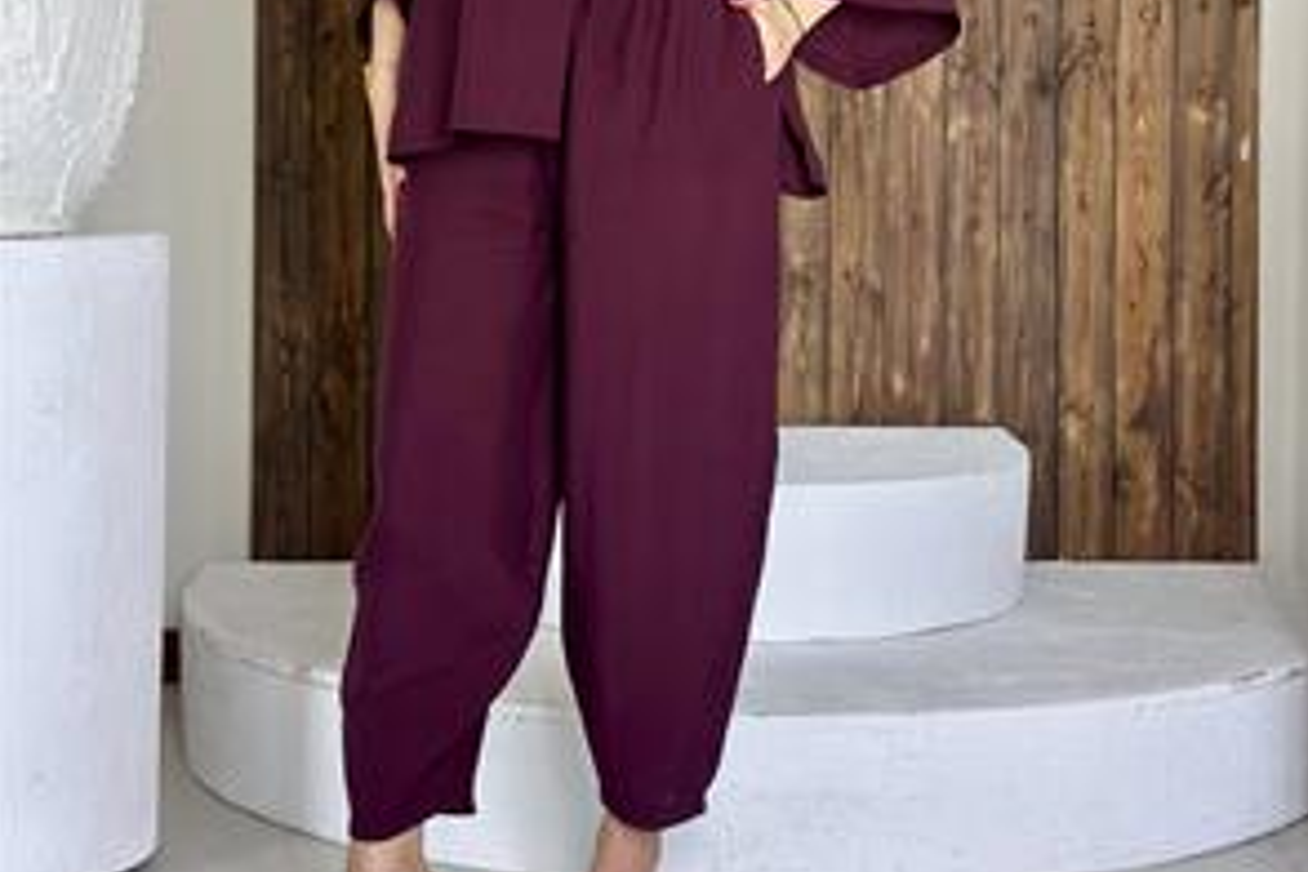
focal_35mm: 68
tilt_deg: +0.1
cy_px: 53
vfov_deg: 19.6
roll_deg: -0.8
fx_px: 2470
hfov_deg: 29.7
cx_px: 658
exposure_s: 1/203
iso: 80
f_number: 1.78
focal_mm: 6.86
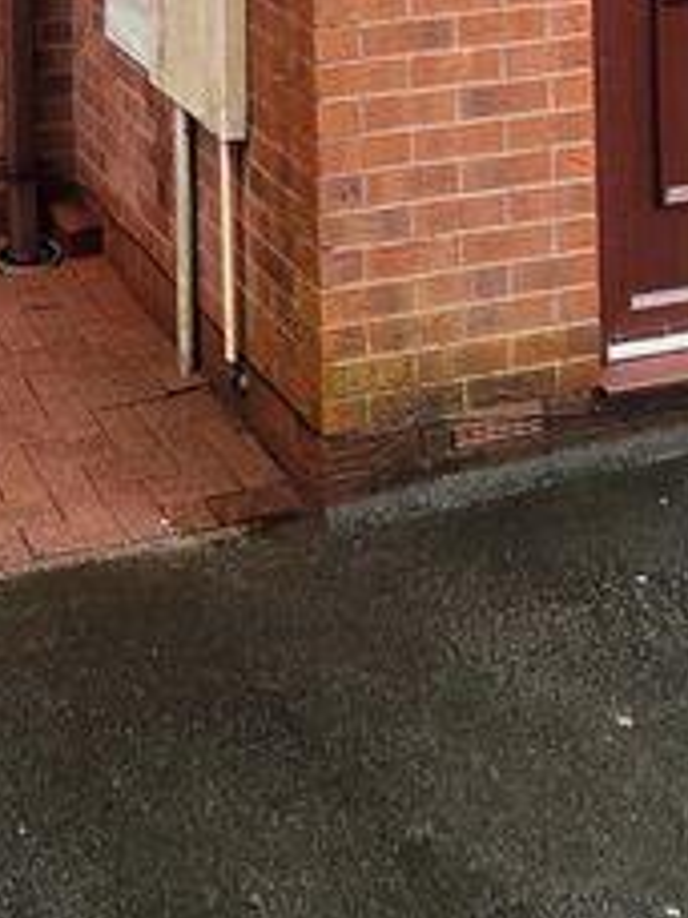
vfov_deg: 25.1
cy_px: -523
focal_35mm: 54
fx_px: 1431
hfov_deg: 25.6
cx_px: -16
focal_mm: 2.03
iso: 50
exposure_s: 1/594
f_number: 1.8
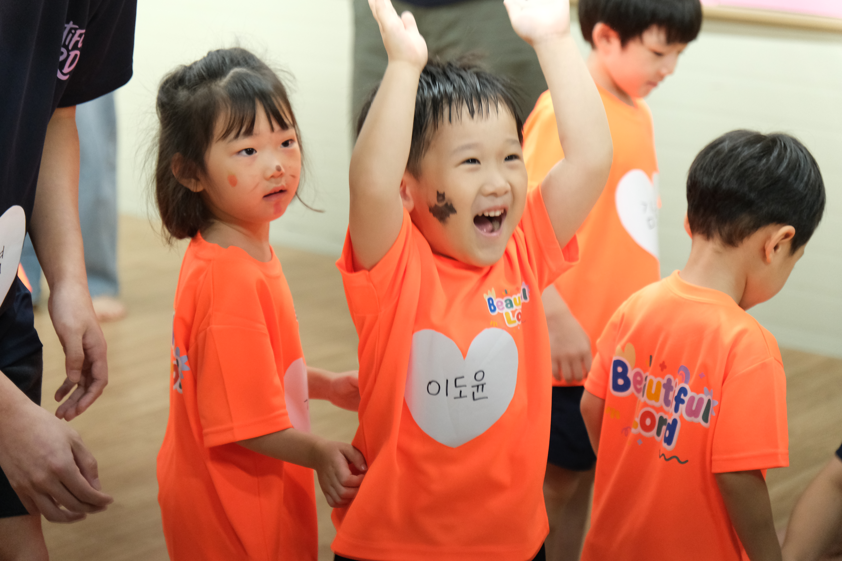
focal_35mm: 92
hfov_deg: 22.1
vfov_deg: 14.9
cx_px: 421
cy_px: 280
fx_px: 2152
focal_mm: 61.5
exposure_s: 1/250
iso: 2500
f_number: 2.8
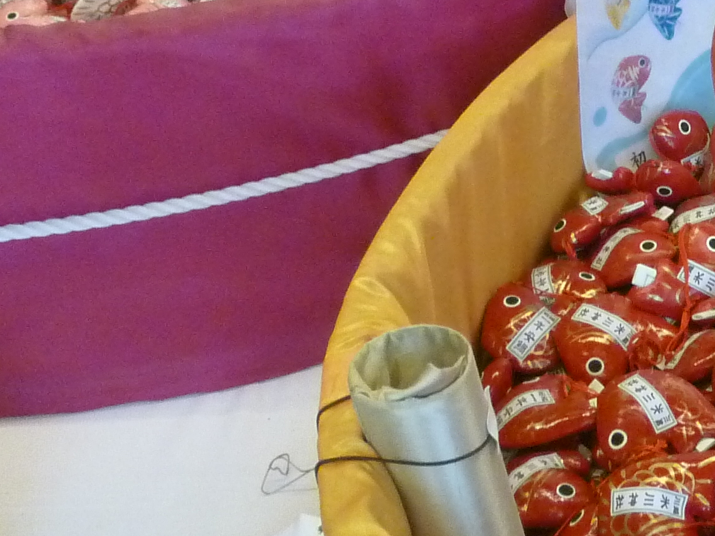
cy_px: 161
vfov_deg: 16.7
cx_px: 893
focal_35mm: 88
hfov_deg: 20.6
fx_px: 1818
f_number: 2.8
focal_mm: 4.5
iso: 400
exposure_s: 1/20
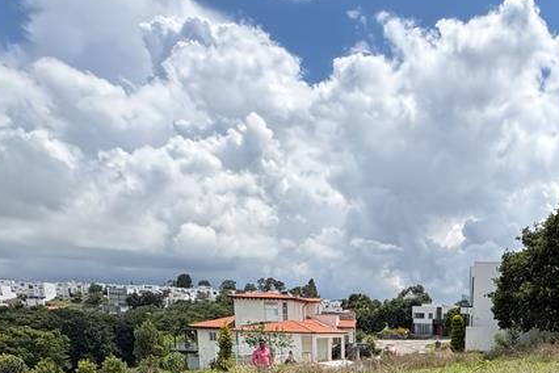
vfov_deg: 31.7
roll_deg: -1.6
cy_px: 445
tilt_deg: -10.8
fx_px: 543
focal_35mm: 35
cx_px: 467
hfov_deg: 50.3
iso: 50
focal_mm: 2.22
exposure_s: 1/1976
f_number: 2.2
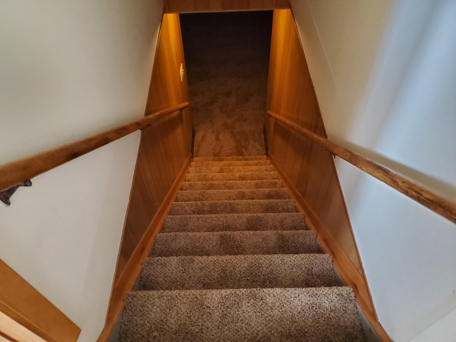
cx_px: 228
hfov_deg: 67.3
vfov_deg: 53.1
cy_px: 171
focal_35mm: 26
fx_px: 343
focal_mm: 4.3
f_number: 1.5
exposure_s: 1/39
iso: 800
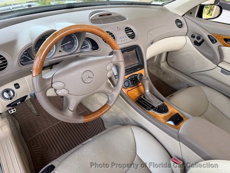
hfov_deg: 71.6
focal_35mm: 24
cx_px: 115
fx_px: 159
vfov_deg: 56.8
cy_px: 86
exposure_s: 1/280
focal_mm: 6.76
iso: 80
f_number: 1.78
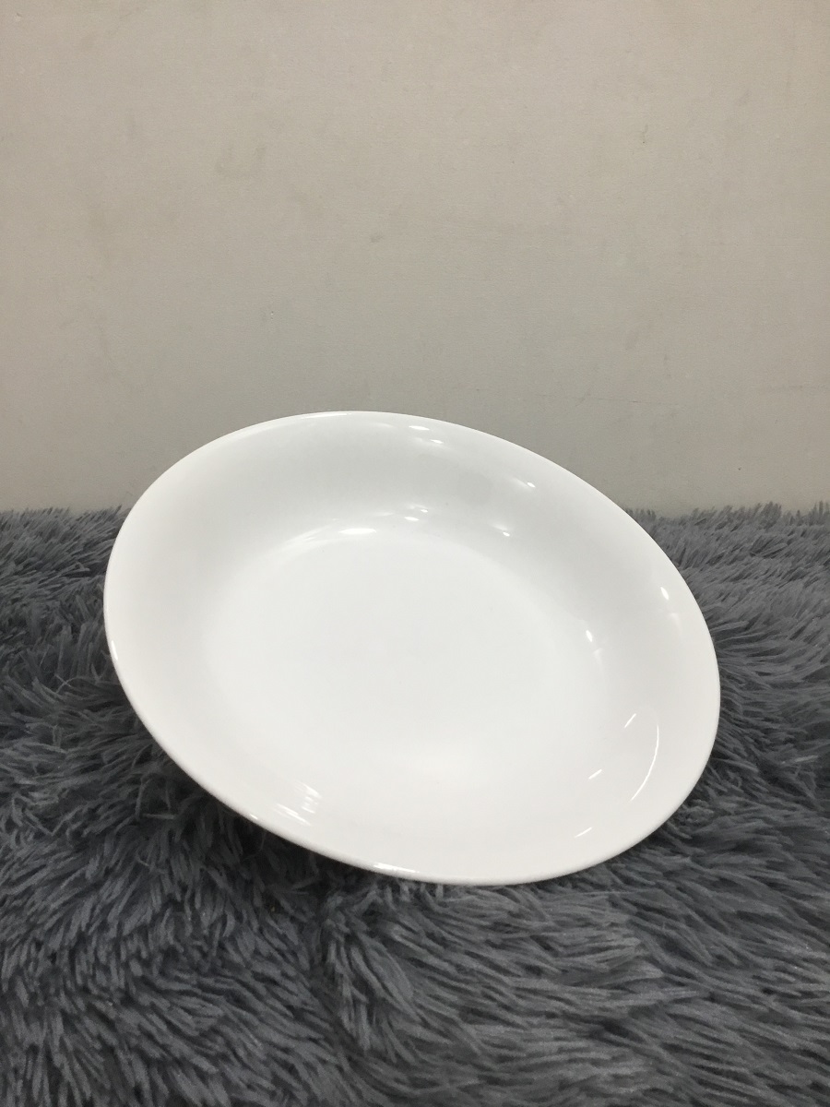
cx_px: 415
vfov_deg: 58.4
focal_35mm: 31
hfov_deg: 45.4
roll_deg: +1.6
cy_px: 554
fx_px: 991
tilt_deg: -19.0
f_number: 2.4
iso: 50
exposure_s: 1/33
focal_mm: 3.3
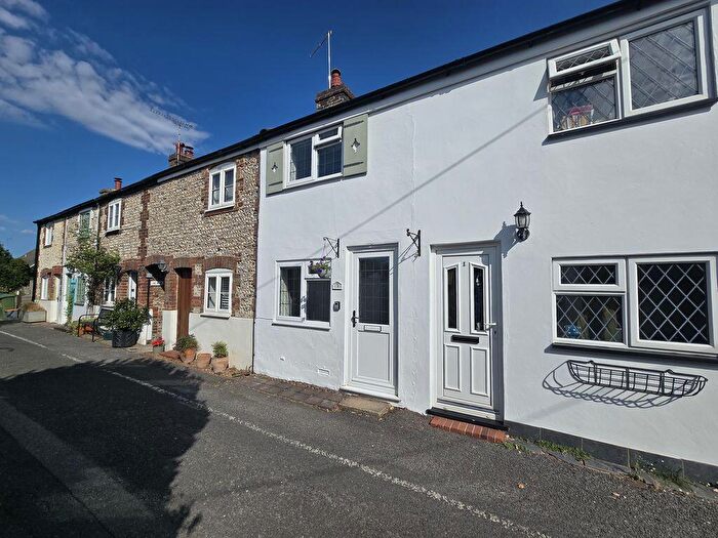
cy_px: 269
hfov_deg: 106.2
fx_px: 270
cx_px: 359
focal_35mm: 13
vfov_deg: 89.9
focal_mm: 2.2
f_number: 2.2
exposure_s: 1/4781
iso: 50
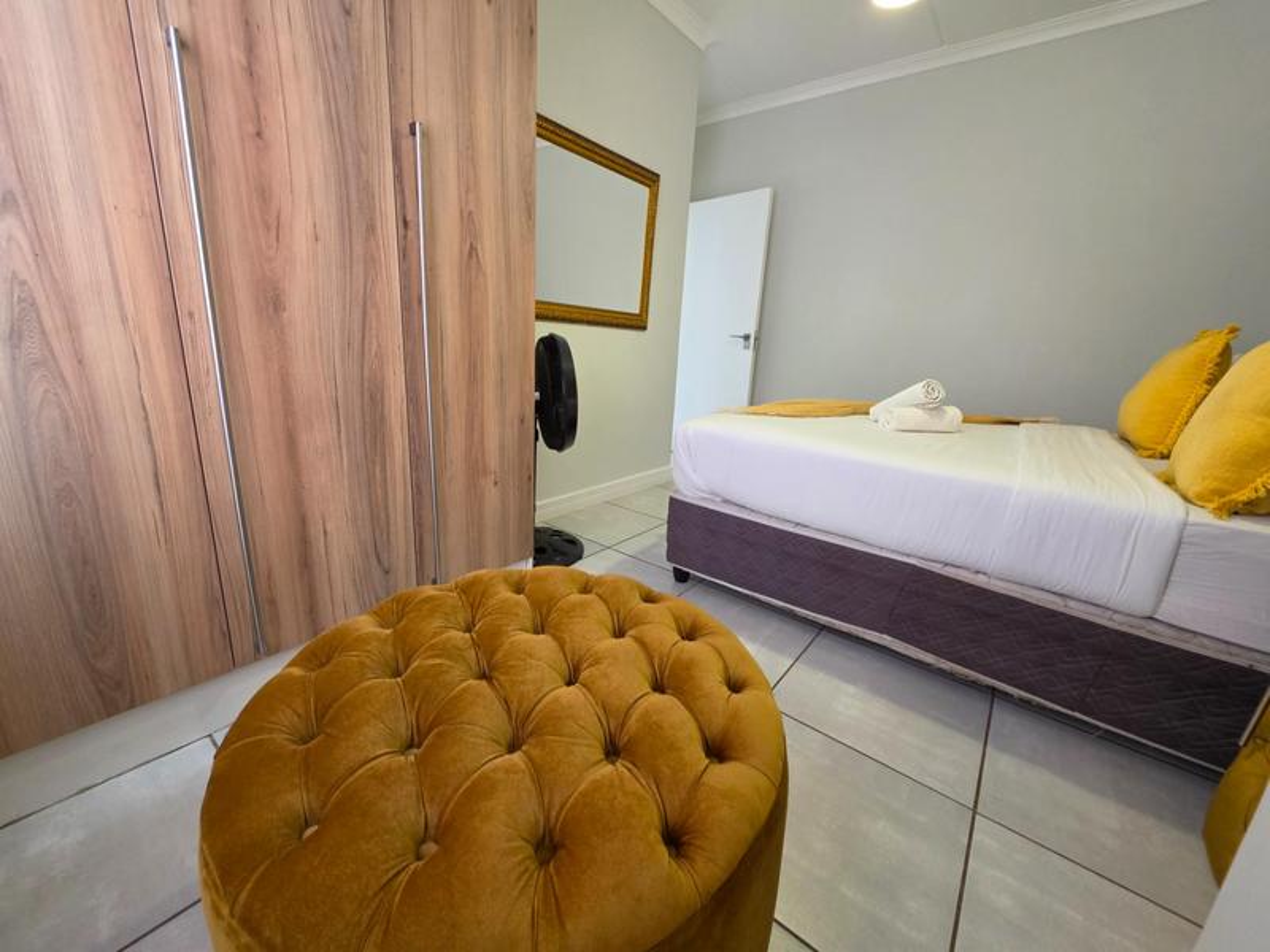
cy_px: 476
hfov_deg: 106.2
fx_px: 477
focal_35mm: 13
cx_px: 635
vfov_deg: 89.9
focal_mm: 2.2
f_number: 1.9
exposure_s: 1/50
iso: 200
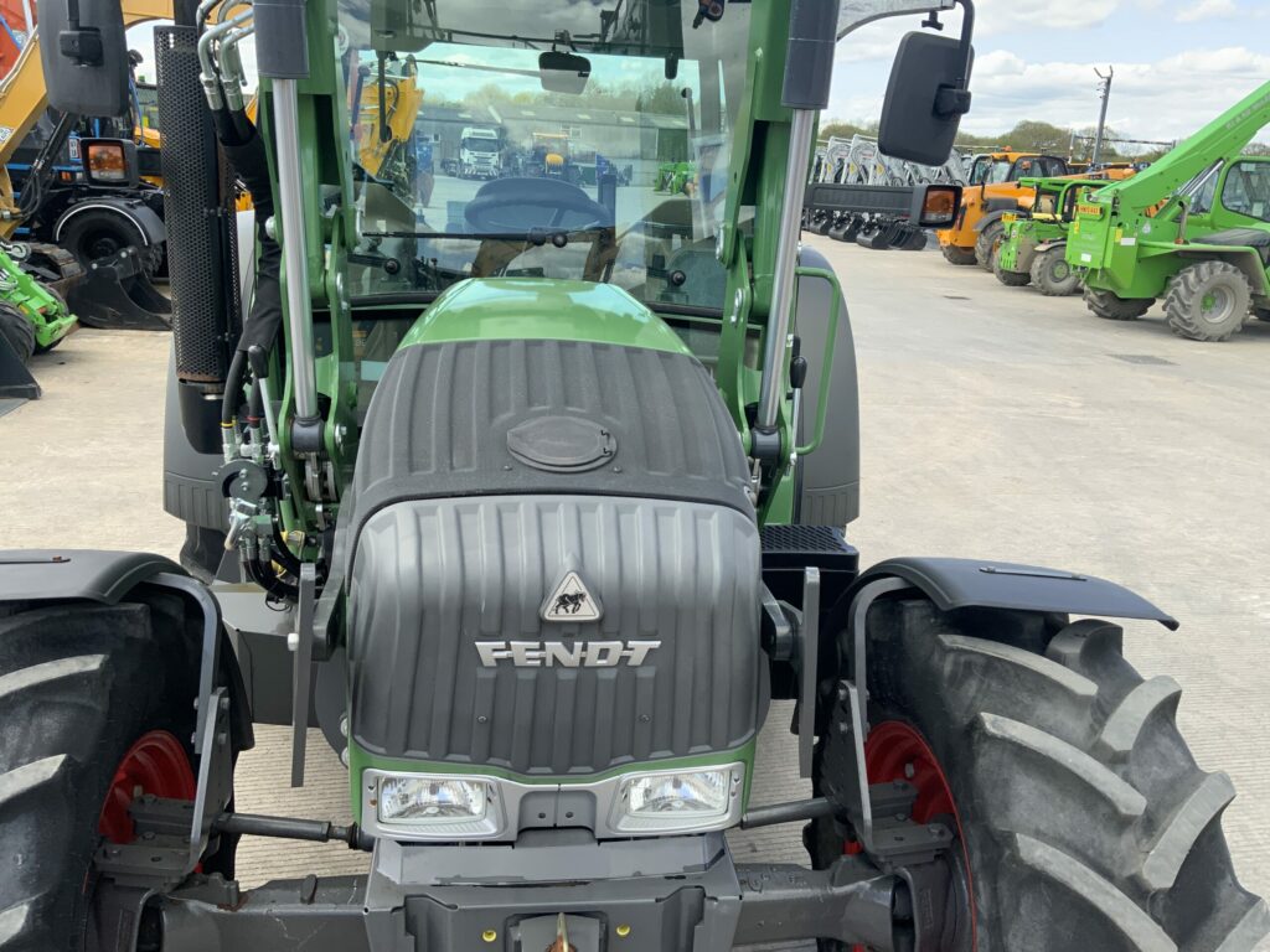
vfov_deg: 48.2
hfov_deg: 61.7
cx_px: 635
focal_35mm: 29
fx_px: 1064
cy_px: 476
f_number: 1.8
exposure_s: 1/389
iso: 16
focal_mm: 3
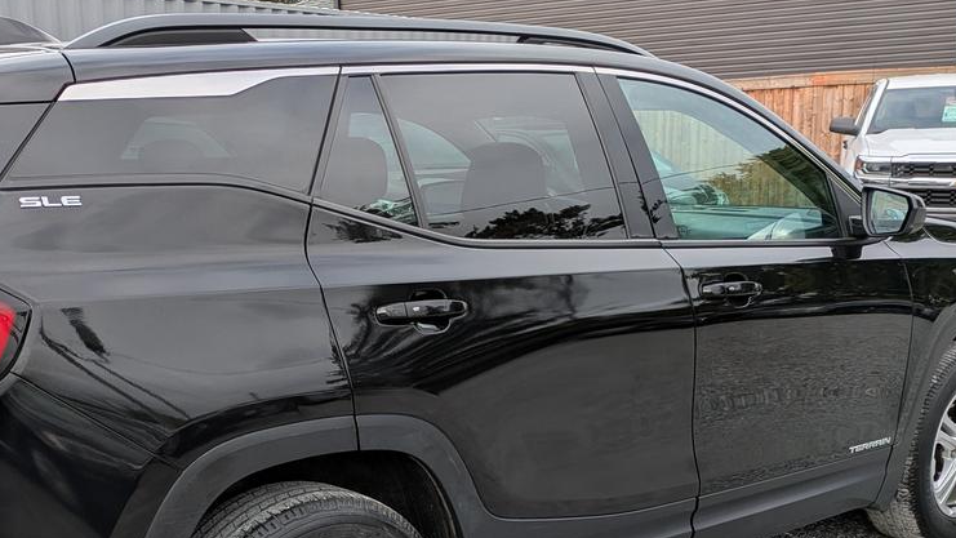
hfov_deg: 43.5
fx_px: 1192
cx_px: 392
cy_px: 440
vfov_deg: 25.0
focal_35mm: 47
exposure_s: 1/867
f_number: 1.89
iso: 37
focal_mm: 5.43
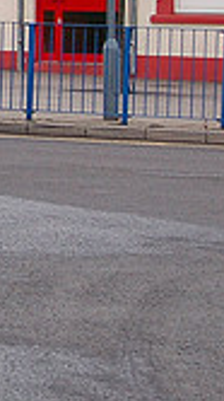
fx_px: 2669
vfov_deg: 8.5
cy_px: -35
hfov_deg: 4.7
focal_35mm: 252
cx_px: -347
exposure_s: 1/640
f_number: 5.3
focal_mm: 46
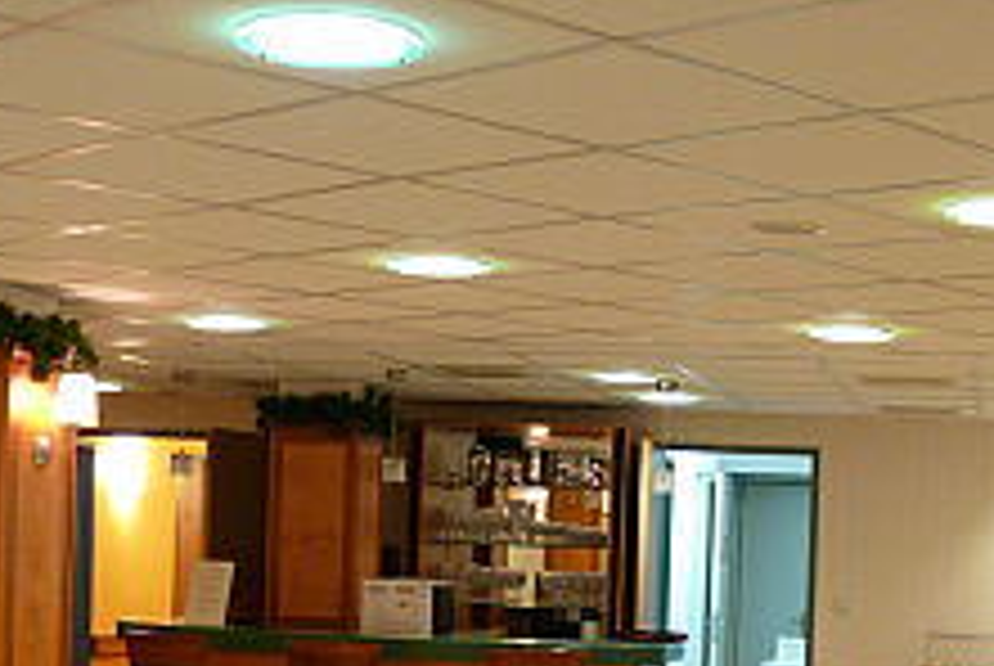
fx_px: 2046
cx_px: 657
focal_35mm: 74
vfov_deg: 18.1
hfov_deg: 27.2
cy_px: 648
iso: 200
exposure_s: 1/10
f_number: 2.8
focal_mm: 7.4
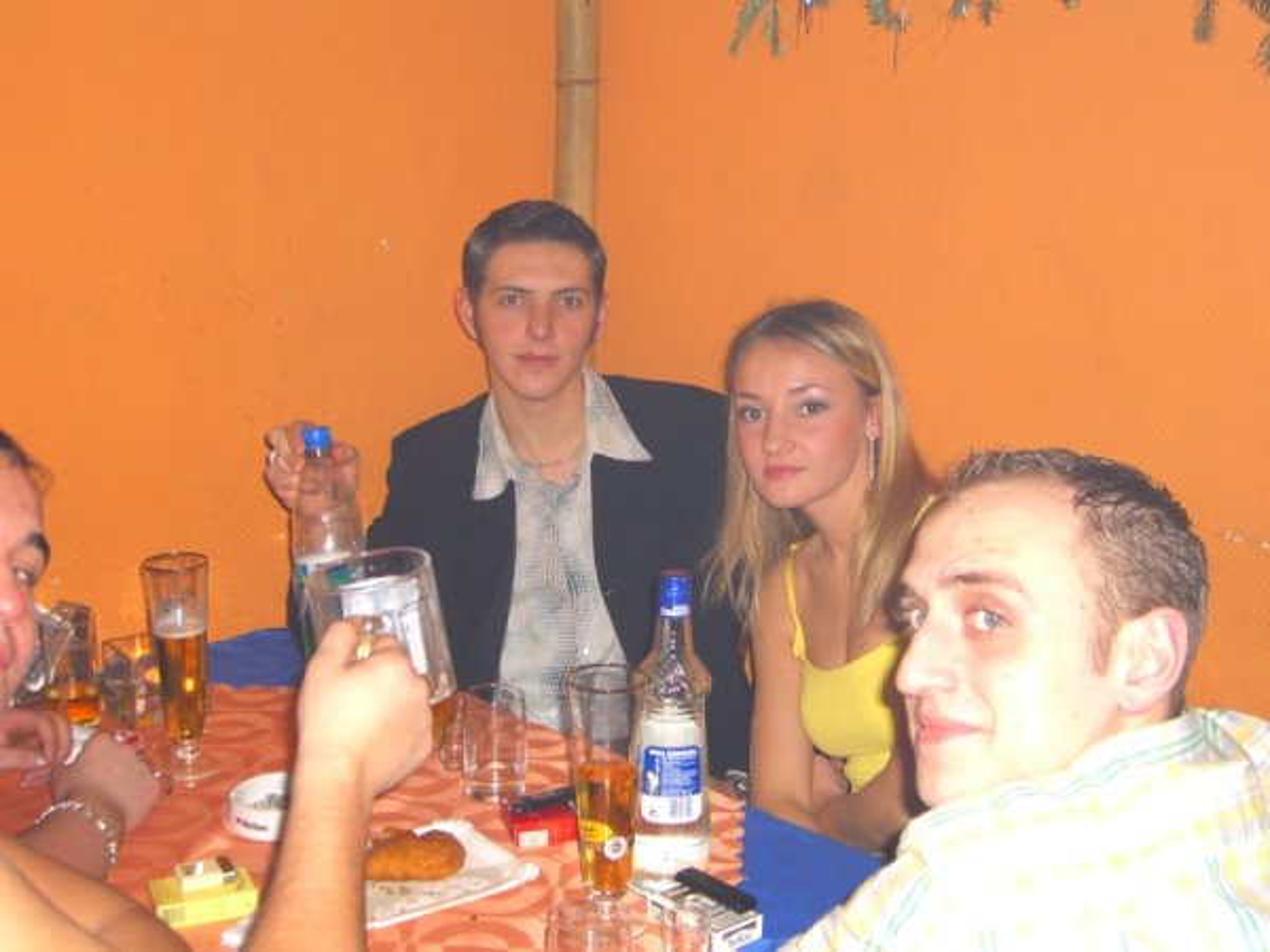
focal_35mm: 46
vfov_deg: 31.5
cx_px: 635
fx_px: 1688
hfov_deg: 41.2
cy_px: 476
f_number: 3.1
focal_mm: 9.5
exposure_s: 1/60
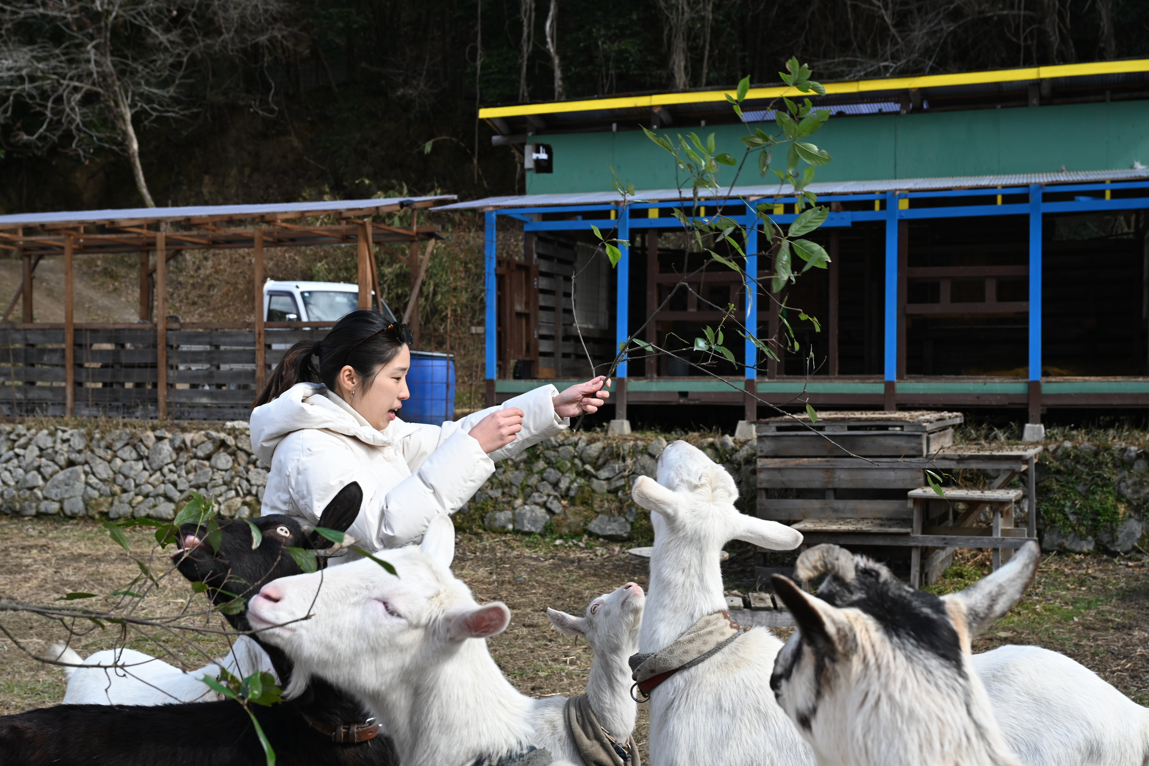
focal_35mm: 42
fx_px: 1340
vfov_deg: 31.9
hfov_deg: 46.4
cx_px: 575
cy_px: 403
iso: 100
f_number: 5.6
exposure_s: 1/250
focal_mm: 36
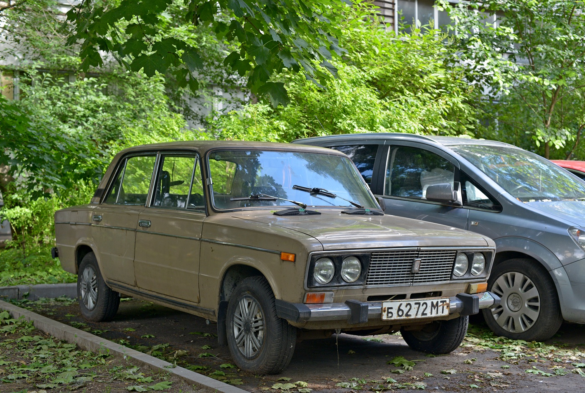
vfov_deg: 27.1
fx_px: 814
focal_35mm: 50
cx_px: 292
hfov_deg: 39.5
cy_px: 196
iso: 400
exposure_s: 1/160
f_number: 5
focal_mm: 50
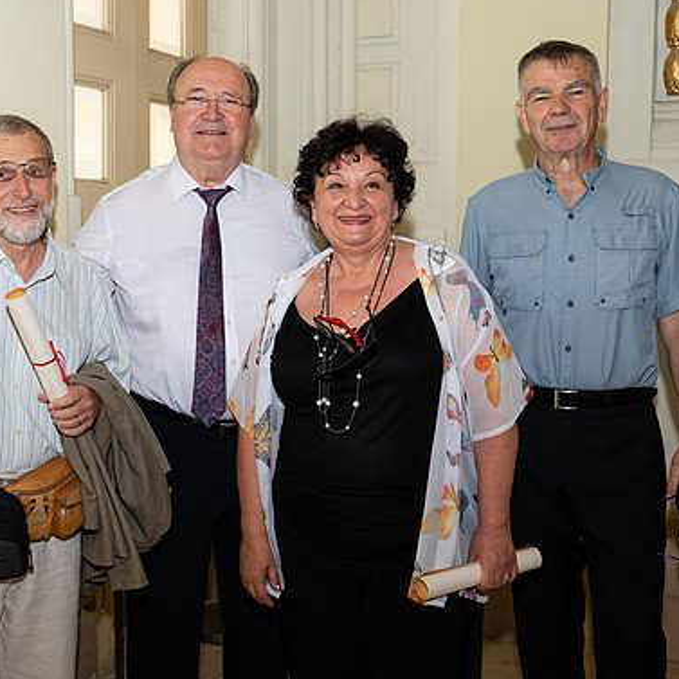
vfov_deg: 34.0
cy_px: 326
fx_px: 1110
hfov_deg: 33.7
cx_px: 229
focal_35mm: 50
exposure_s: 1/200
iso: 1250
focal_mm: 35
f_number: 5
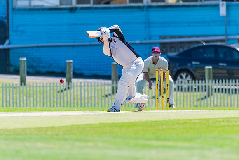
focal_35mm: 682
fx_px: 4530
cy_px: 70
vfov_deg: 2.0
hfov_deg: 3.0
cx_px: 135
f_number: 6.3
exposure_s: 1/1600
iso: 400
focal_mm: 600
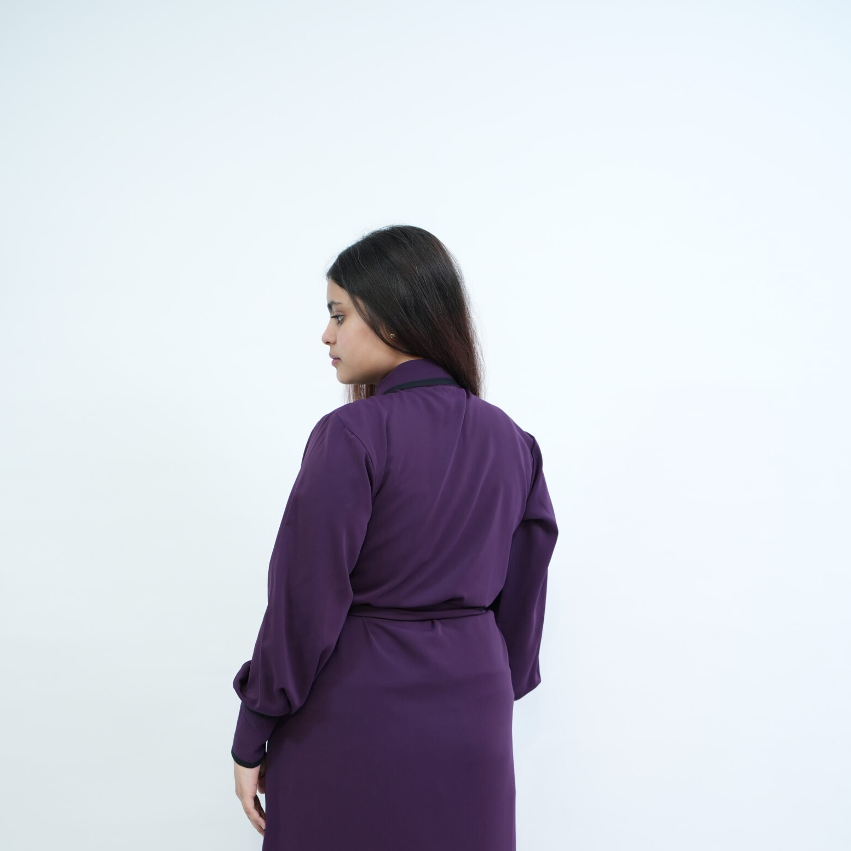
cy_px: 635
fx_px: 1363
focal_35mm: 49
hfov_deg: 34.7
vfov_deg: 34.0
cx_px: 404
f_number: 2.8
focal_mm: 35
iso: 640
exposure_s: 1/200
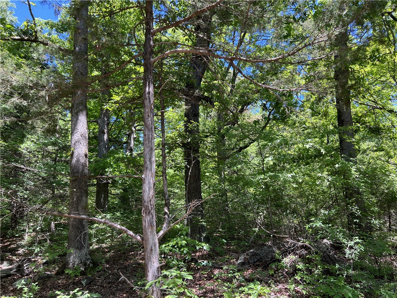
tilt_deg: +17.1
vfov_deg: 53.1
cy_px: 149
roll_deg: +5.6
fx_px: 298
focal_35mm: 26
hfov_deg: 67.3
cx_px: 198
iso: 50
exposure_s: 1/404
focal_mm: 5.7
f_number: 1.5
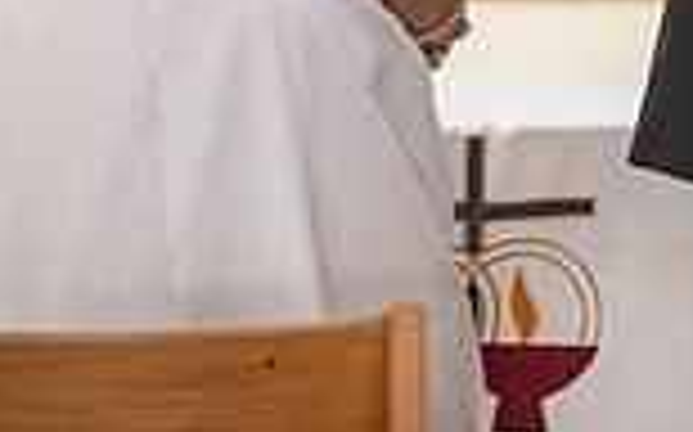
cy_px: -412
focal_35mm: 364
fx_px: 6870
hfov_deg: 5.7
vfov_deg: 3.6
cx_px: 1040
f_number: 2.8
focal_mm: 95
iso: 2000
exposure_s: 1/160
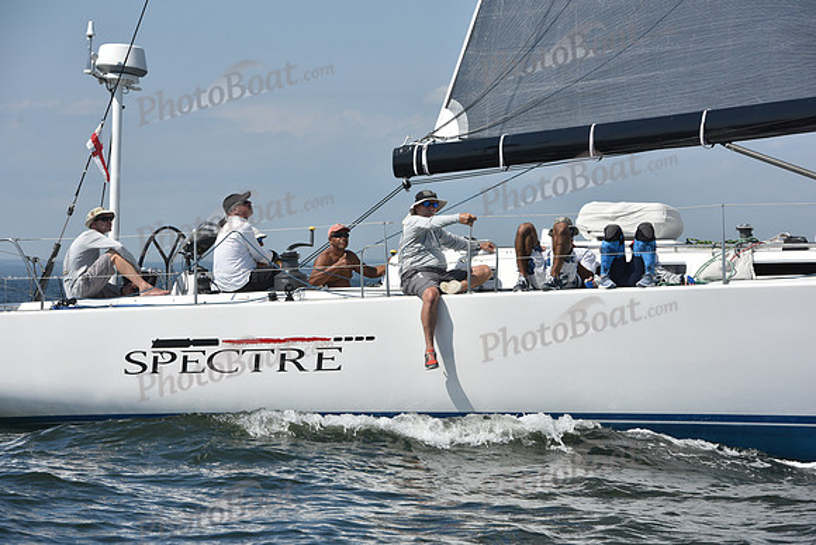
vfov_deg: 9.8
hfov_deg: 14.7
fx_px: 3174
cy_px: 272
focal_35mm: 140
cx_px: 408
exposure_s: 1/1250
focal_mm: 140
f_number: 9
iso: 250
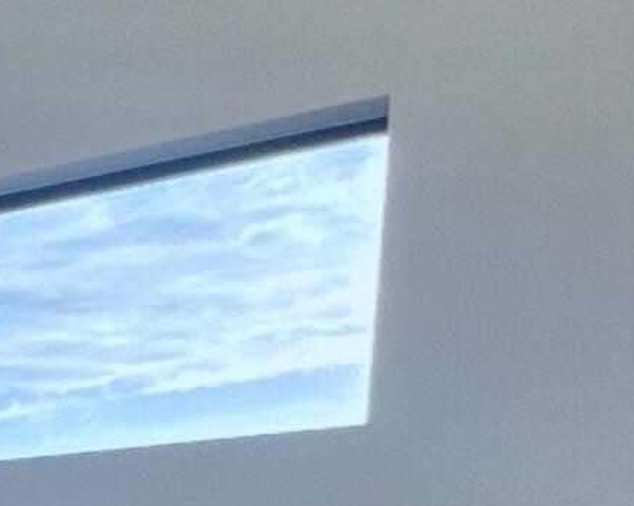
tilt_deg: -7.2
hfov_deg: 13.0
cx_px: -1030
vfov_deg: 14.3
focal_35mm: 95
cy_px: 911
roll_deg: +1.0
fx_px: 1781
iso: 64
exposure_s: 1/157
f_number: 2.2
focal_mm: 2.22
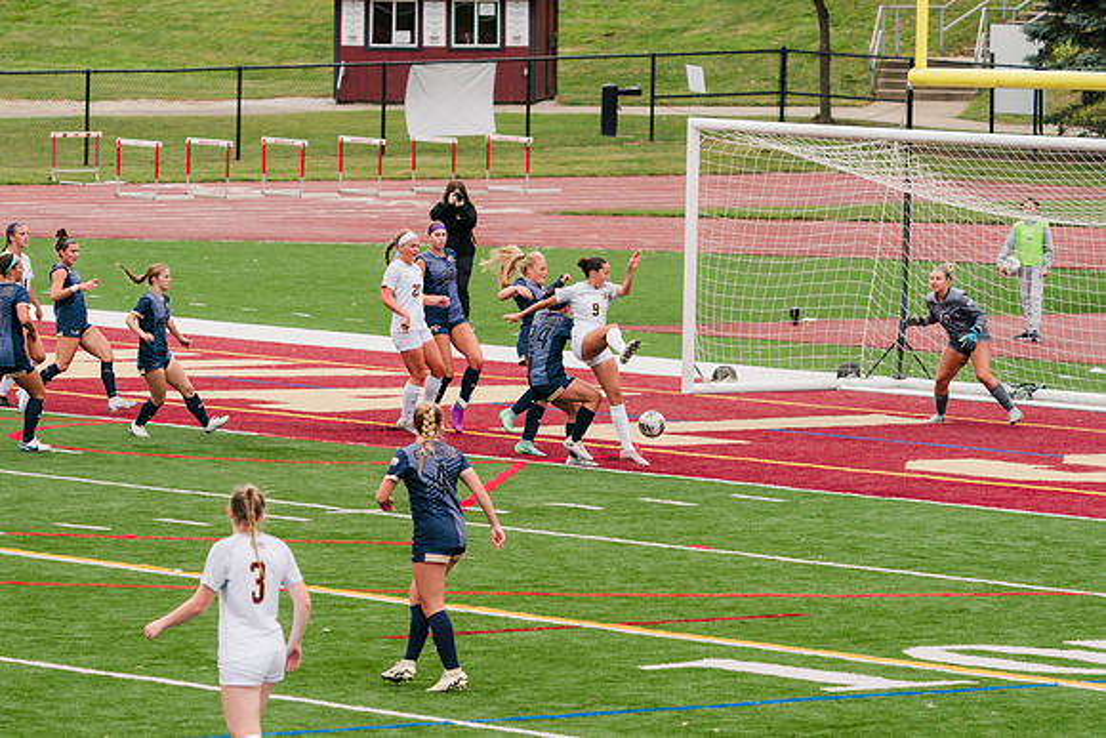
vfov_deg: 5.5
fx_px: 7673
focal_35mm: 250
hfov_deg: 8.2
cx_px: 416
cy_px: 461
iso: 500
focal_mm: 200
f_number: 5.6
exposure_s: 1/1600
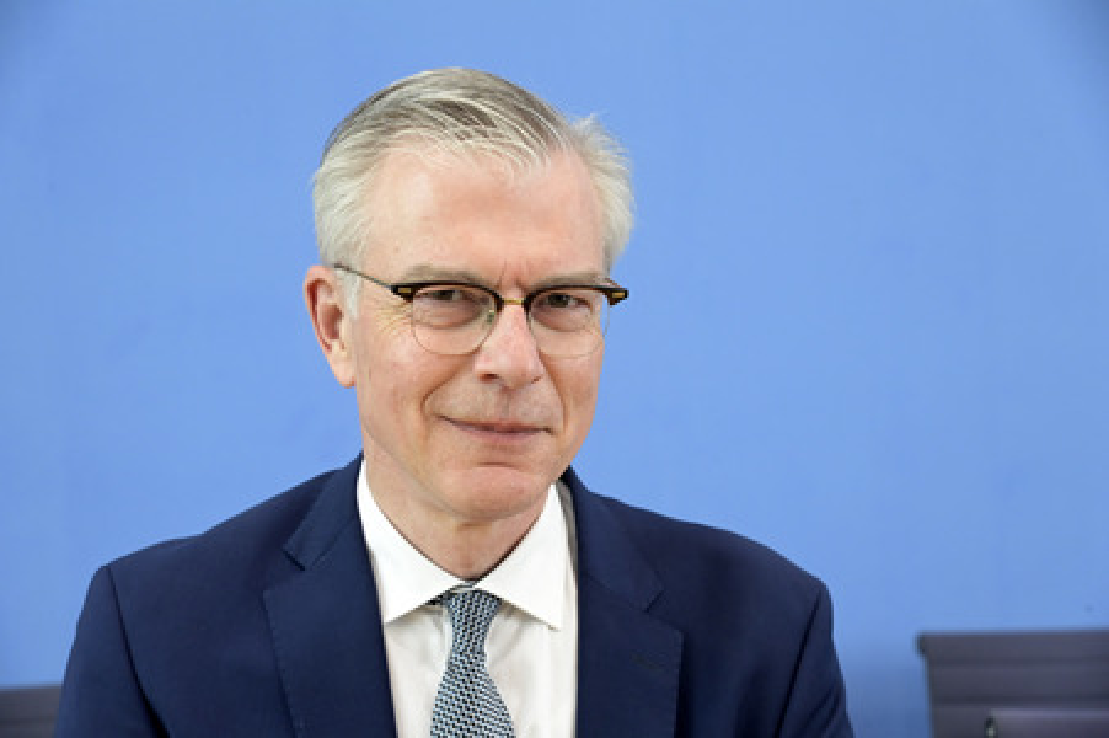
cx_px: 554
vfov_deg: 17.5
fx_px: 2401
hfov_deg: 26.0
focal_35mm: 78
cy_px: 369
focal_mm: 78
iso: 3200
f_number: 6.3
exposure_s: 1/320
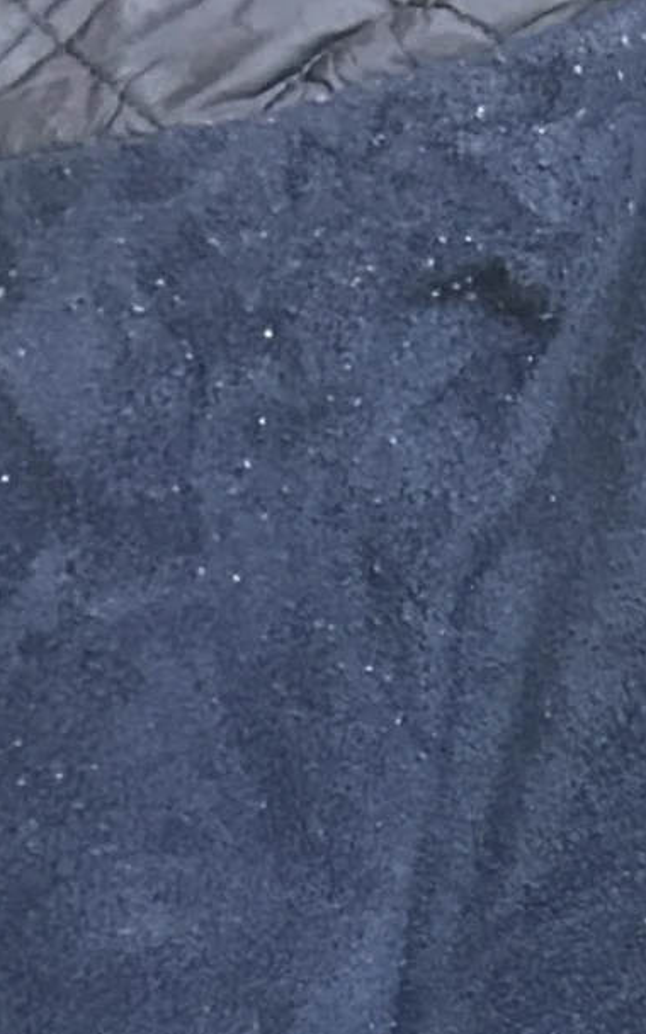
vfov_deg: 17.2
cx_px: 1164
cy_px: 1209
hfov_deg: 10.6
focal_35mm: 116
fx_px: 3268
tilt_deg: -58.4
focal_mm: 5.7
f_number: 1.5
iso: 640
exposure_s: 1/33
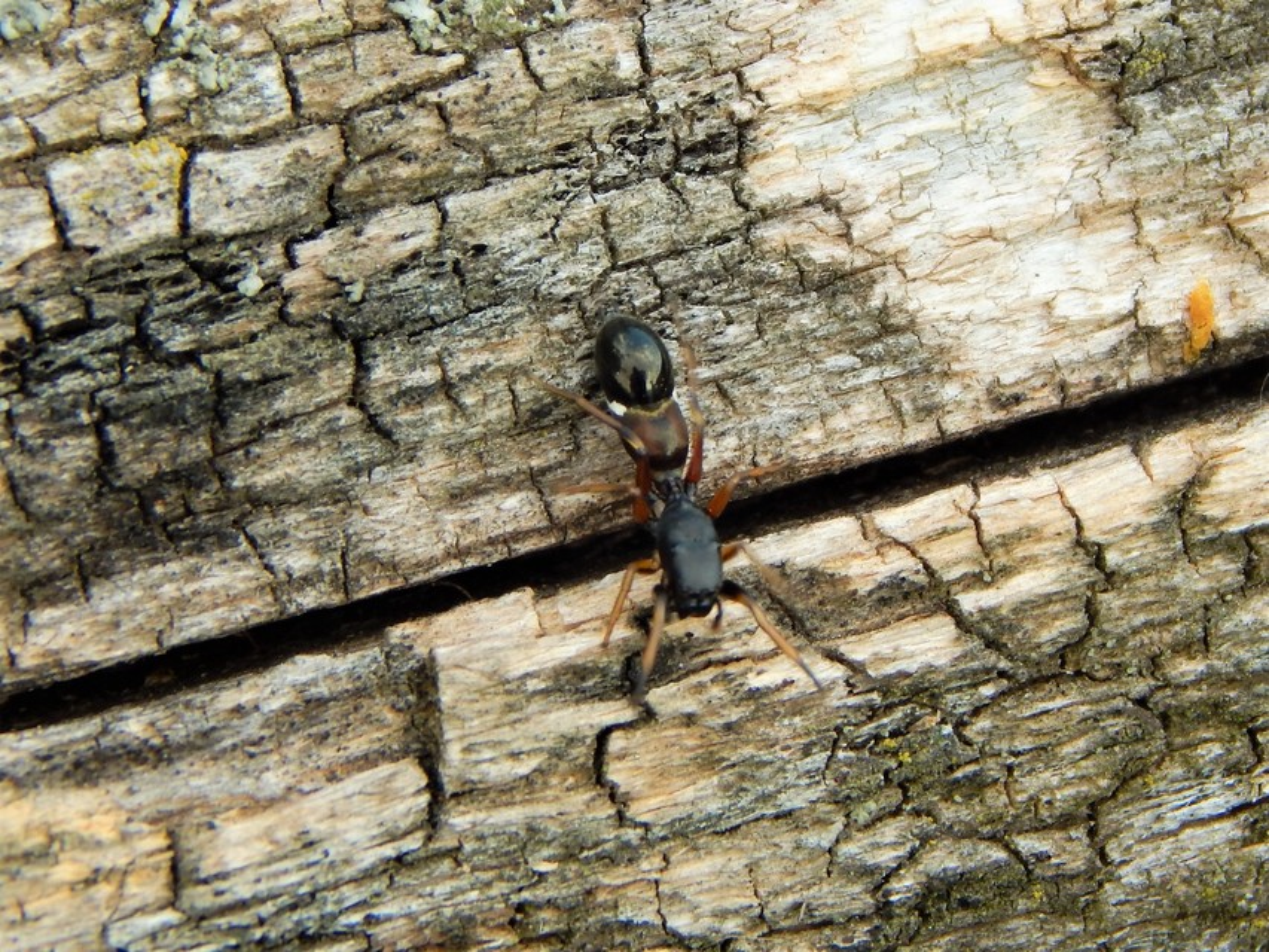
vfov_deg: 8.2
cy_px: 476
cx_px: 634
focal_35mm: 182
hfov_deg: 10.9
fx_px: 6673
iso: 125
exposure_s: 1/160
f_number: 5.3
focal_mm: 32.8
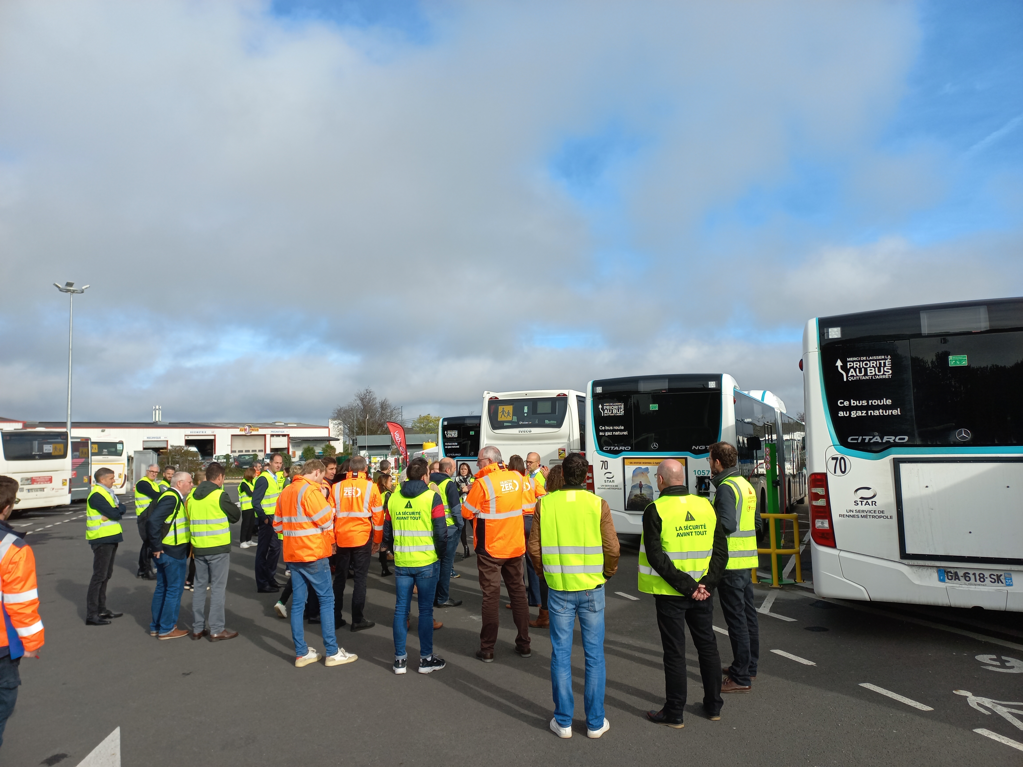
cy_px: 384
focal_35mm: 25
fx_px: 739
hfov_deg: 69.4
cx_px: 512
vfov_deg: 54.9
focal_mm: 4.6
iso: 25
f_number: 1.8
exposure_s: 1/522
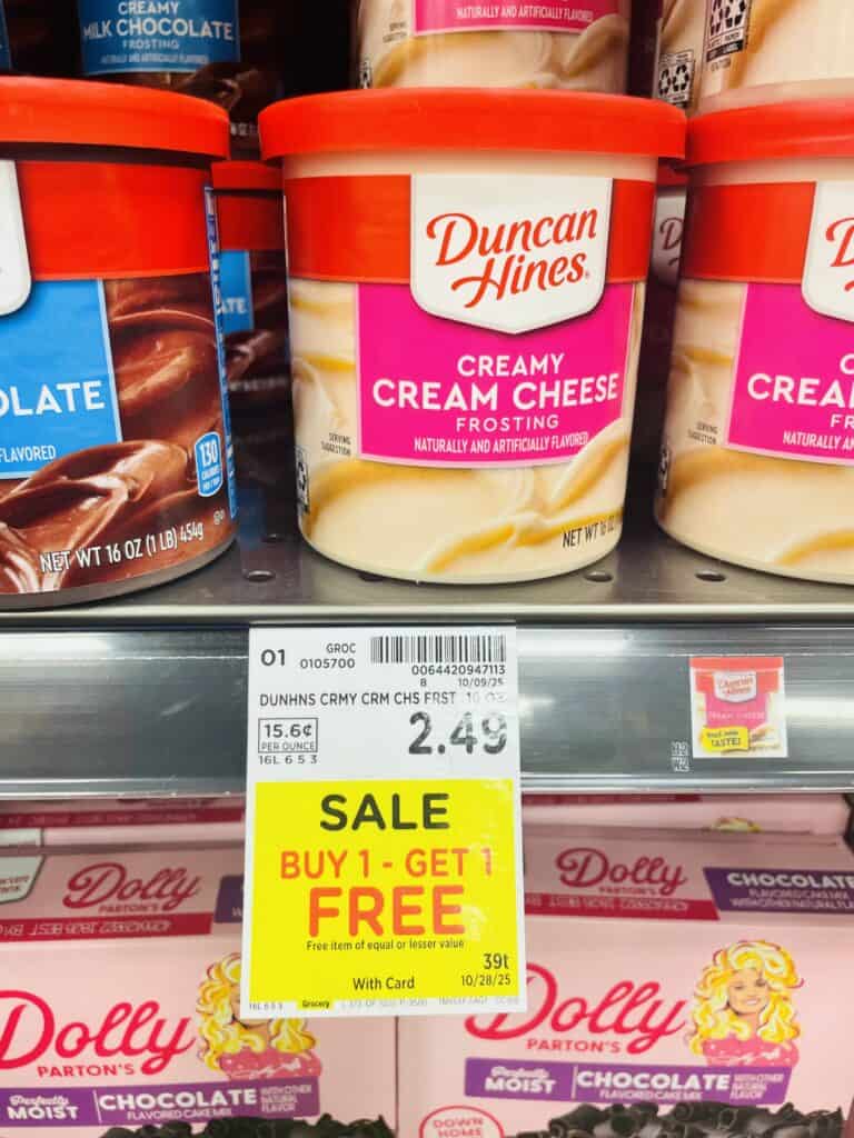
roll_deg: +0.5
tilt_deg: -22.7
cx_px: 427
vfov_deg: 67.3
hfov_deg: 53.1
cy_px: 569
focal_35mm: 26
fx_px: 855
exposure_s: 1/60
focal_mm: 4.2
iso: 80
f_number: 1.6
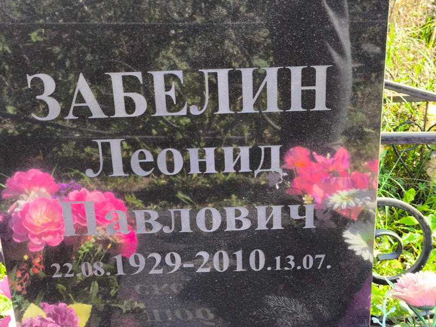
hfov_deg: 38.2
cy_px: 164
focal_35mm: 50
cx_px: 218
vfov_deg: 29.1
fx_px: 630
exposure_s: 1/139
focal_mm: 4.71
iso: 50
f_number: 1.7
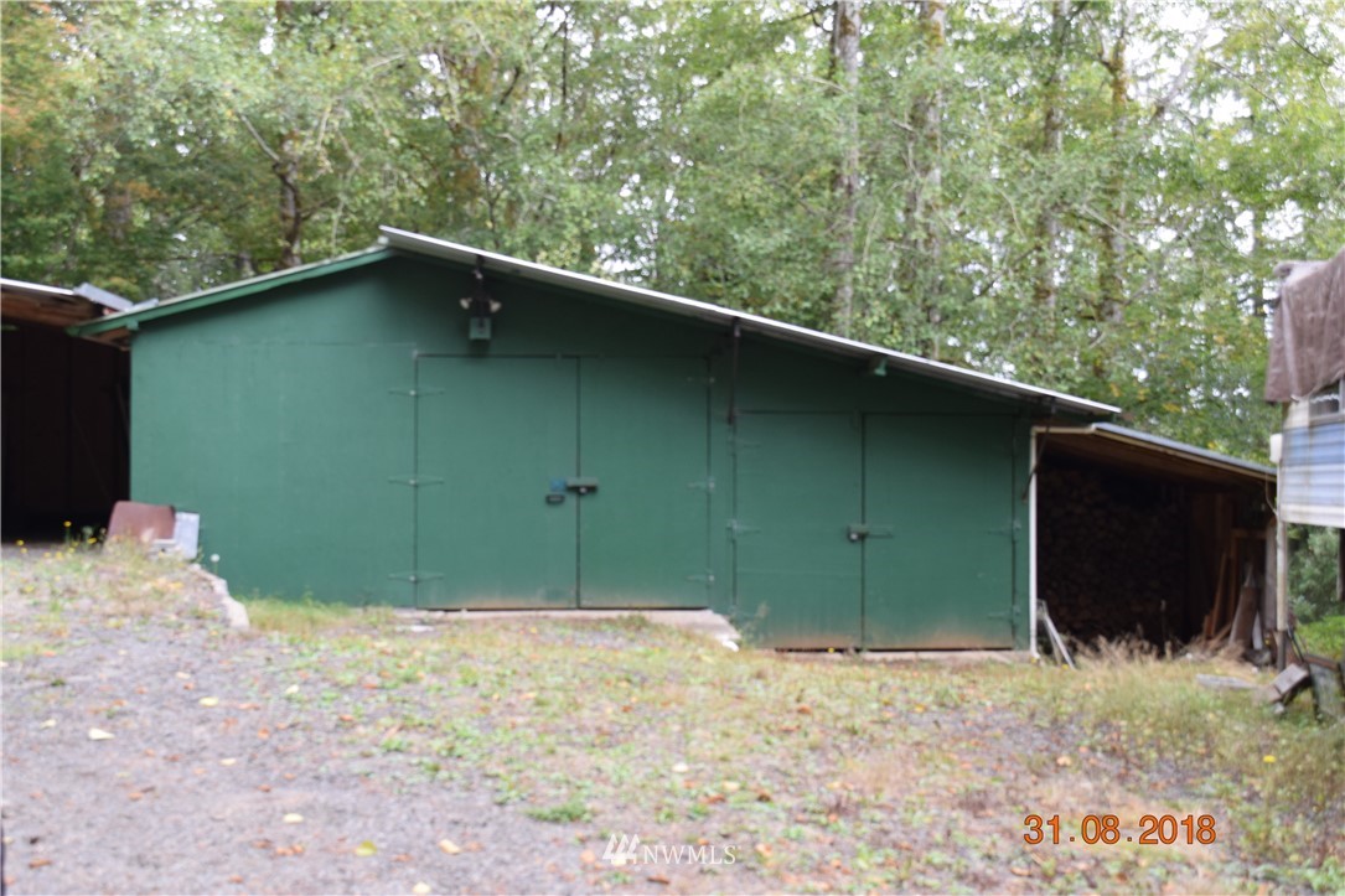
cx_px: 672
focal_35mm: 39
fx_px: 1457
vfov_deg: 34.2
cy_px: 448
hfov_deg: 49.6
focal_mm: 26
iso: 400
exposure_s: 1/125
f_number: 5.6
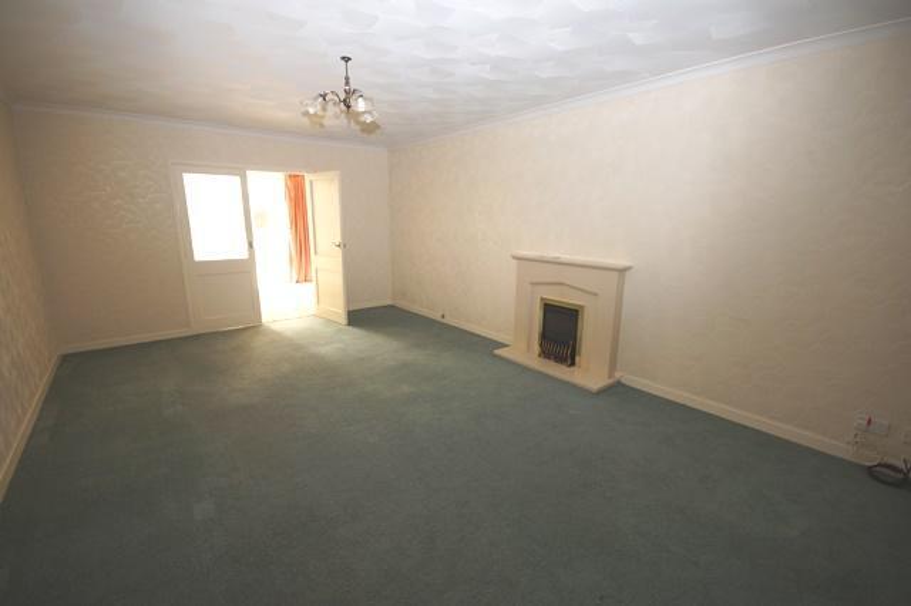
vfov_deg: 77.3
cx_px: 456
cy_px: 303
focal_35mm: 15
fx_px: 379
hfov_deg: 100.4
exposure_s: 1/60
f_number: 4
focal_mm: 10
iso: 250
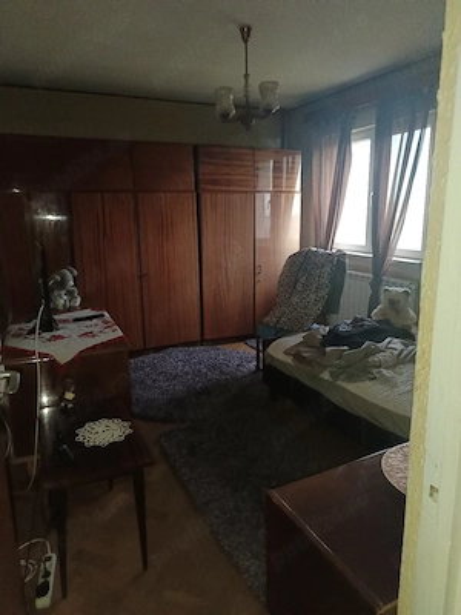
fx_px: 426
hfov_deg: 56.8
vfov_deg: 71.6
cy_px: 308
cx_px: 230
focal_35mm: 24
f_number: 1.7
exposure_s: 1/20
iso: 1612
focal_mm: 5.31
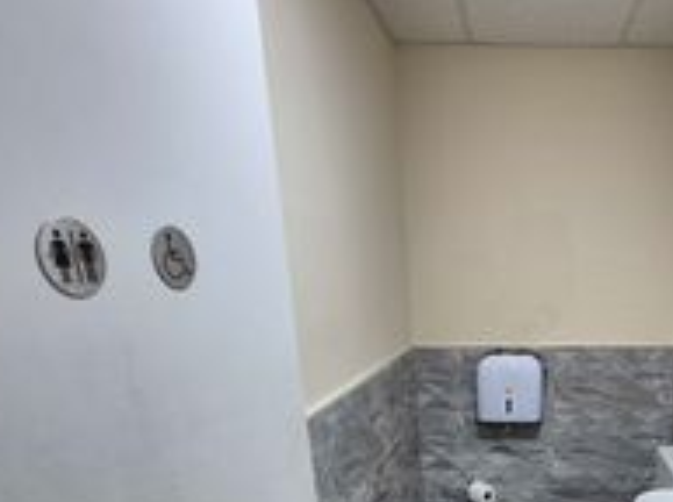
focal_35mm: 27
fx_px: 524
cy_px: 404
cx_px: 534
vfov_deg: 48.2
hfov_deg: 60.4
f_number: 2.2
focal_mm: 1.74
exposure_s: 1/50
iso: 80
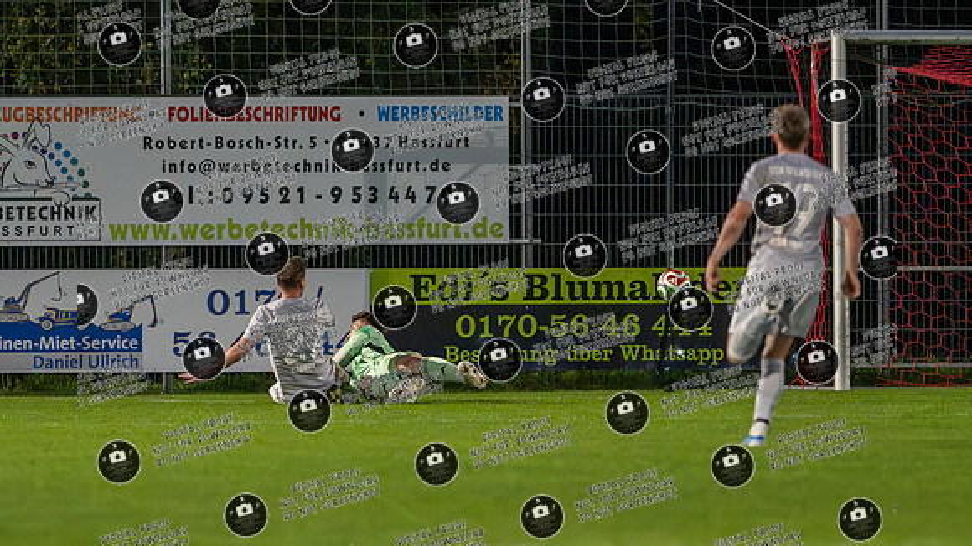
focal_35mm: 610
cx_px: 295
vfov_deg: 2.0
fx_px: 15713
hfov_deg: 3.5
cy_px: 309
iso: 10000
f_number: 3.5
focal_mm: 300
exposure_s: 1/1000
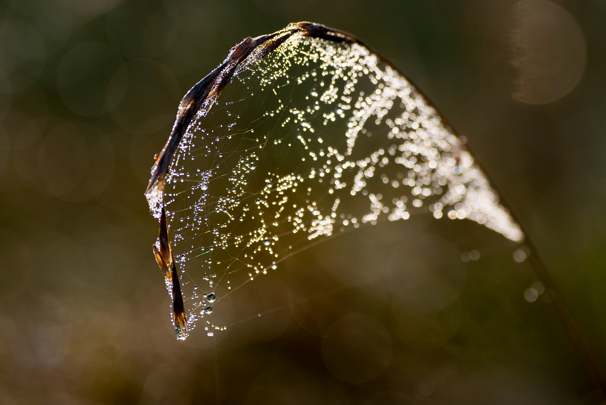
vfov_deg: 3.4
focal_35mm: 400
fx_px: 6741
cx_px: 303
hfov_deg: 5.1
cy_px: 202
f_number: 5.6
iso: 140
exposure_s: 1/400
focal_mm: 400
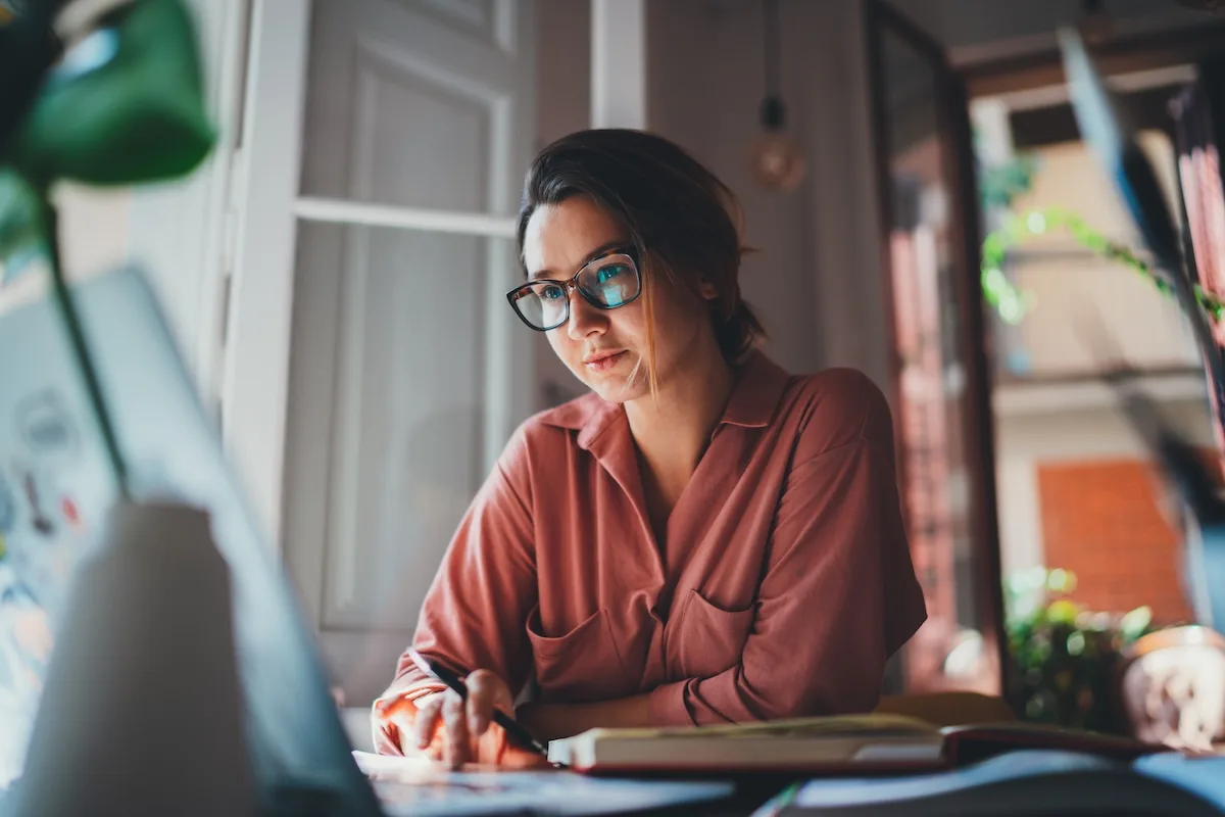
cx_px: 612
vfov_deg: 37.9
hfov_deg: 54.4
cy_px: 408
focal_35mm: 35
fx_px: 1191
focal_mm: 35
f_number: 1.4
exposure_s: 1/500
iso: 100
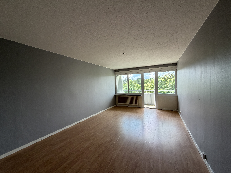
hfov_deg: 102.1
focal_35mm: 14
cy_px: 86
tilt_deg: -0.8
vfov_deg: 85.7
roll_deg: +1.6
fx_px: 93
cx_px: 116
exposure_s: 1/121
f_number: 2.2
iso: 50
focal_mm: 2.22
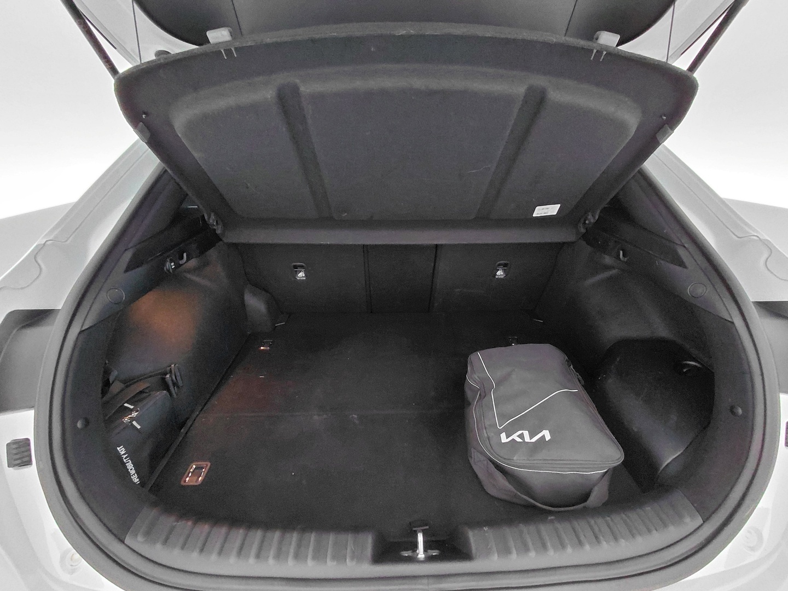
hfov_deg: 94.5
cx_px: 394
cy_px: 296
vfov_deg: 78.1
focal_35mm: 16
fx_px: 364
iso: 400
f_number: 2.2
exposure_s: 1/33.3
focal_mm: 1.64
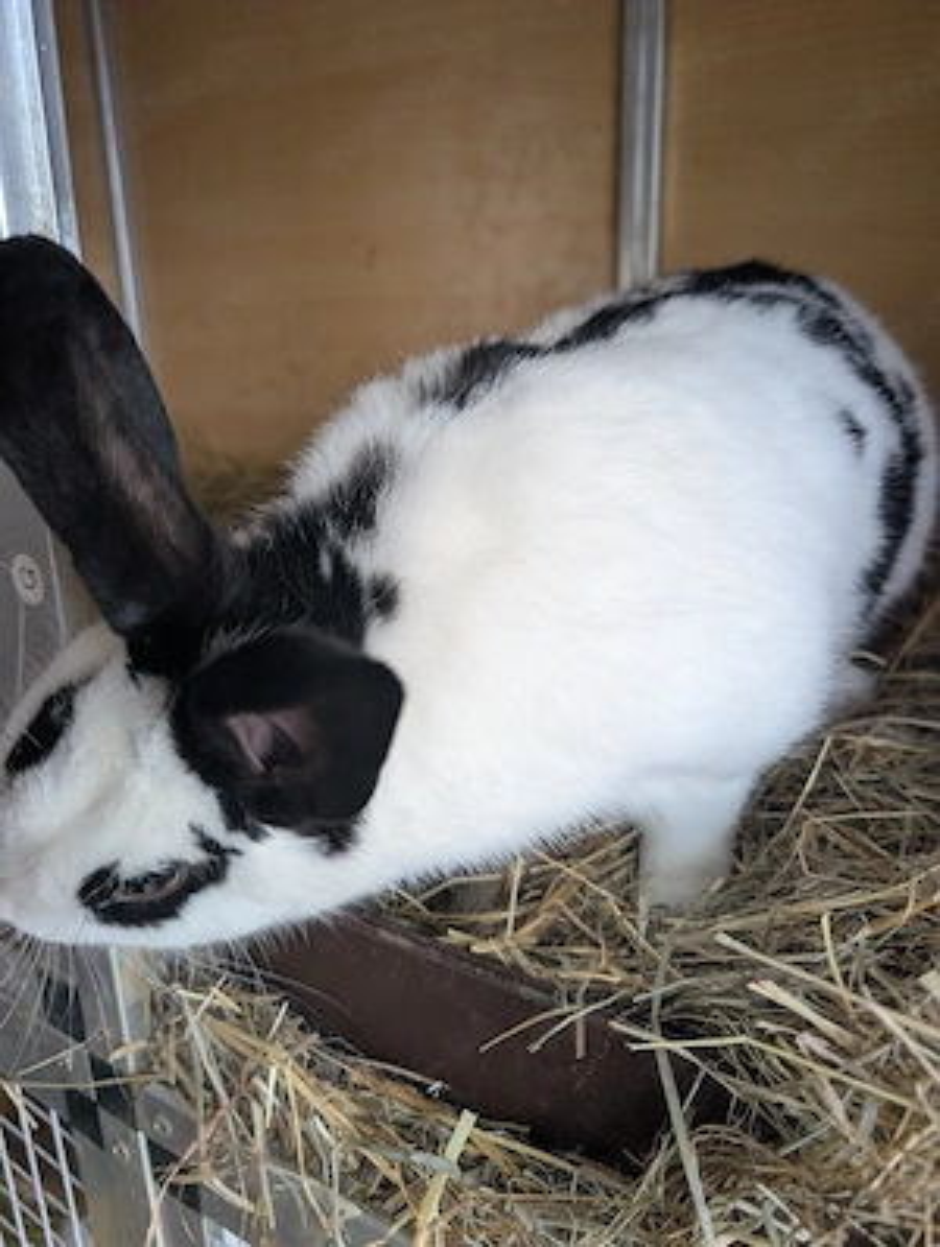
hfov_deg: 57.0
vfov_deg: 71.5
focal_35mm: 24
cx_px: 470
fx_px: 866
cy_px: 624
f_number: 1.68
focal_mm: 6.9
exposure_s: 1/500
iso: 765
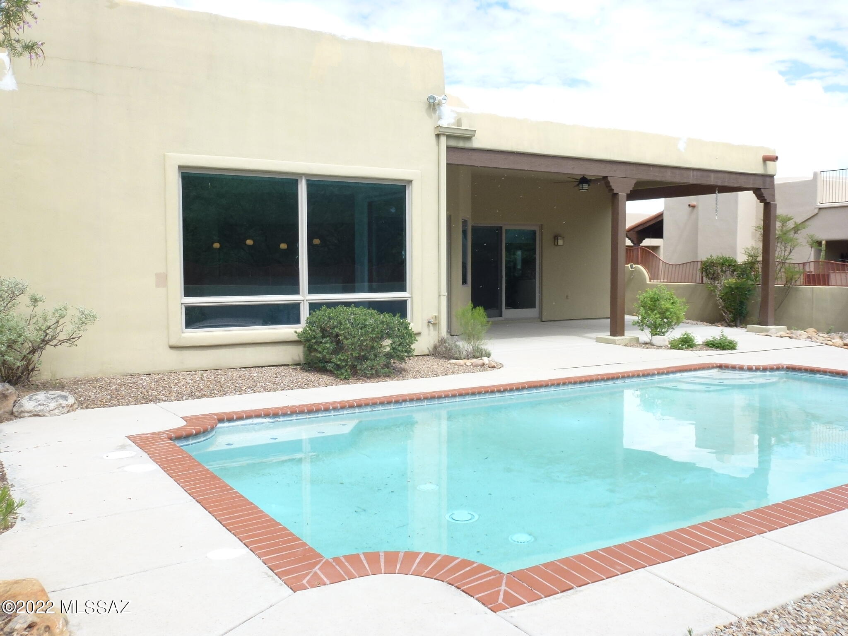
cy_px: 318
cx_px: 424
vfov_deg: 46.8
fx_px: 735
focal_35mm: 30
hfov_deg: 60.0
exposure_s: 1/640
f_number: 3.5
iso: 100
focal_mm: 5.4
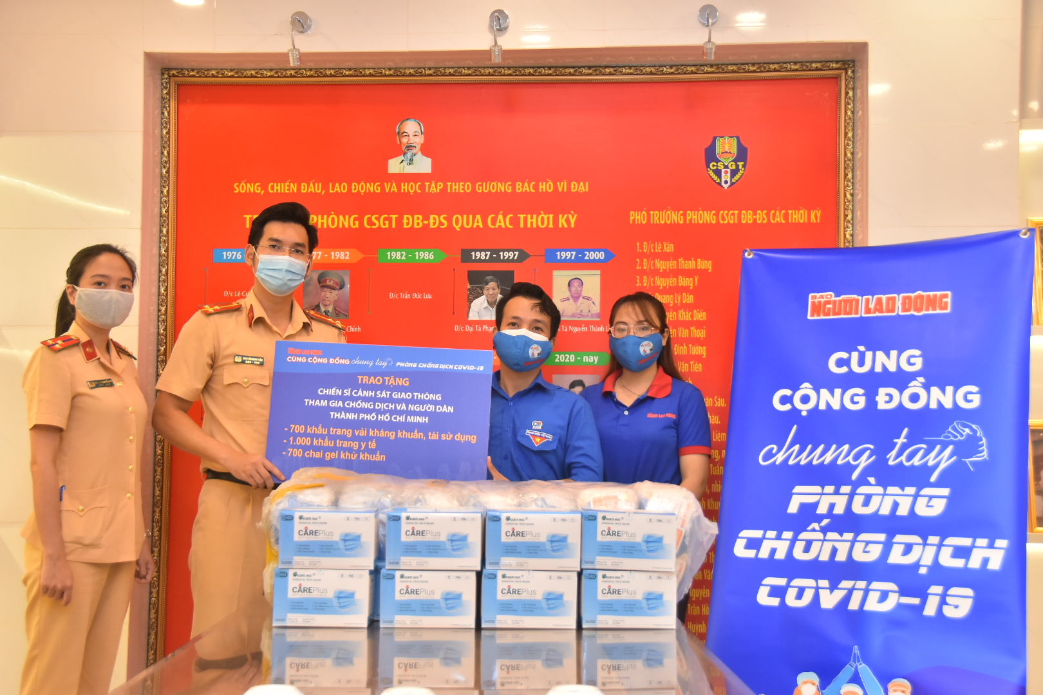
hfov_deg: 41.1
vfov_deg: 28.1
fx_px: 1391
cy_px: 348
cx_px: 522
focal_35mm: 48
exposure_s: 1/125
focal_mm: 32
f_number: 4
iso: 640
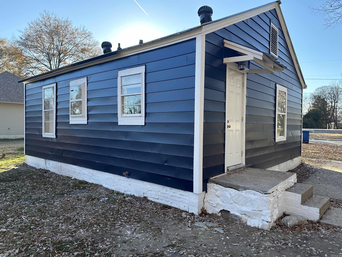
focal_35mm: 24
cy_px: 128
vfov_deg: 56.8
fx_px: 237
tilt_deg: -0.7
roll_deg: -0.7
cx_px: 171
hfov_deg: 71.6
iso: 80
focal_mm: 6.86
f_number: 1.78
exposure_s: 1/667
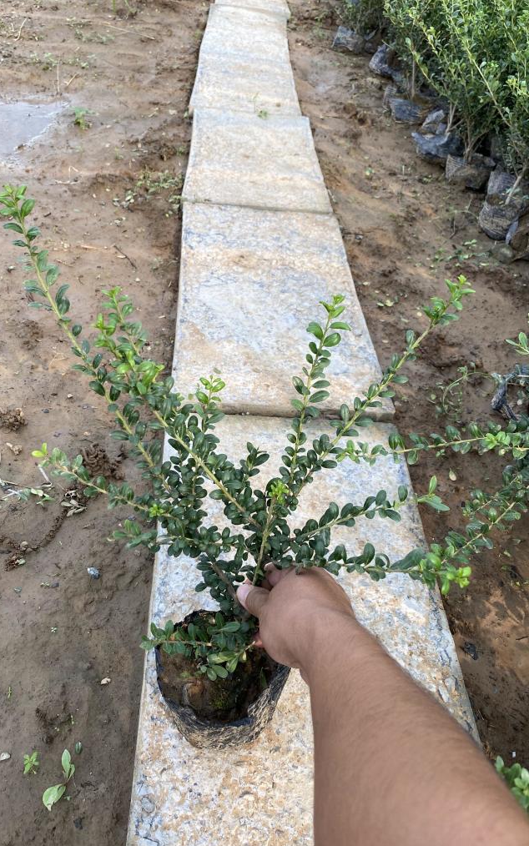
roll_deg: -5.1
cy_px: 431
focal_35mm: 29
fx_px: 669
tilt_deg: -43.7
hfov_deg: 43.1
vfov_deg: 64.6
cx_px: 235
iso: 32
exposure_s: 1/195
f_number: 1.8
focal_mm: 4.25
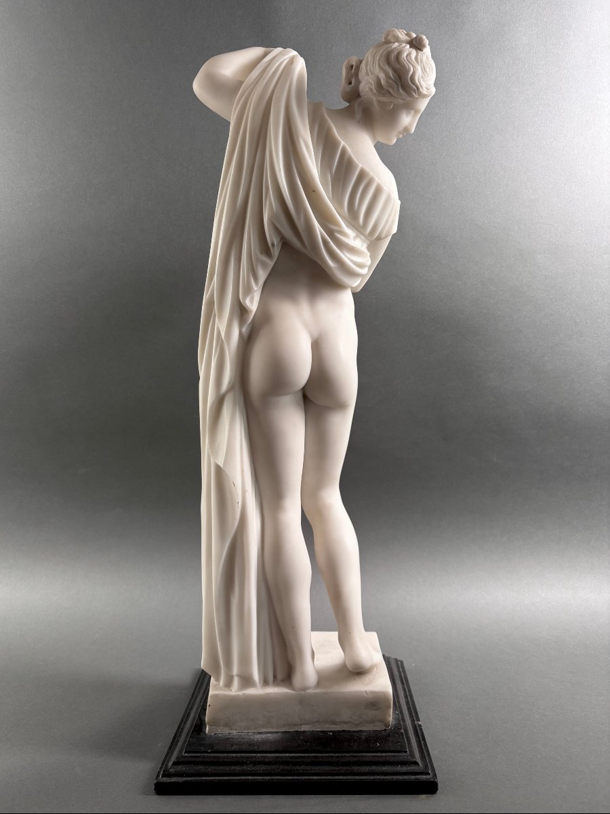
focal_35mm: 26
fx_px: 611
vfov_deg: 67.3
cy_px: 407
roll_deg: +0.1
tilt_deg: -1.0
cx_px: 305
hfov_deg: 53.1
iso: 100
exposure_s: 1/50
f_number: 1.6
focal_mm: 5.96
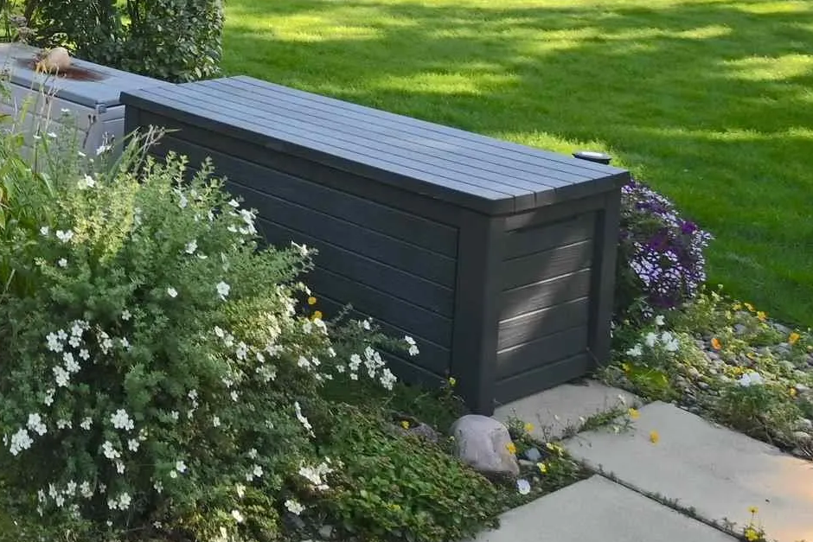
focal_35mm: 49
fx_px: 1107
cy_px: -62
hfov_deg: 31.1
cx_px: -252
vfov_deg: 25.4
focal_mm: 10
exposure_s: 1/250
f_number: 4.5
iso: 200
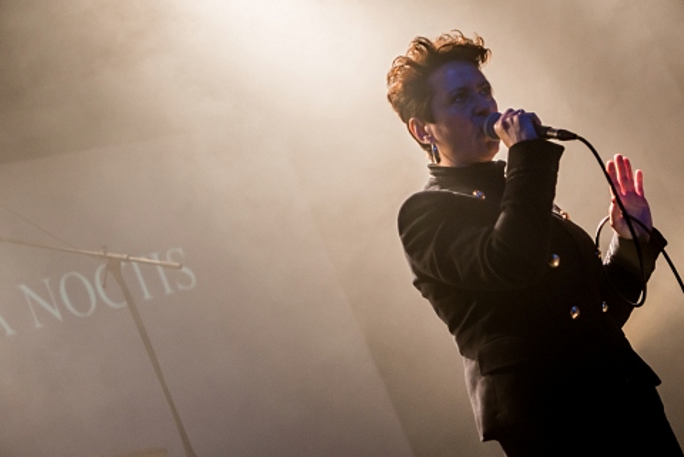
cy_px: 221
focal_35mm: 78
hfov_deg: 25.9
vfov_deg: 17.5
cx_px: 382
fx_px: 1483
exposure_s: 1/100
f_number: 2.8
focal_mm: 52
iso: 1250
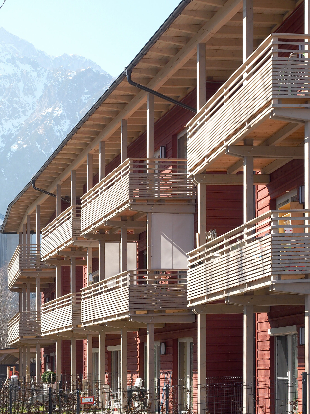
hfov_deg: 18.4
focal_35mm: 80
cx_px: 155
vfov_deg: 24.4
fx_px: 955
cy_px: 207
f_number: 6.3
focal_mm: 40
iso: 200
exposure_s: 1/400
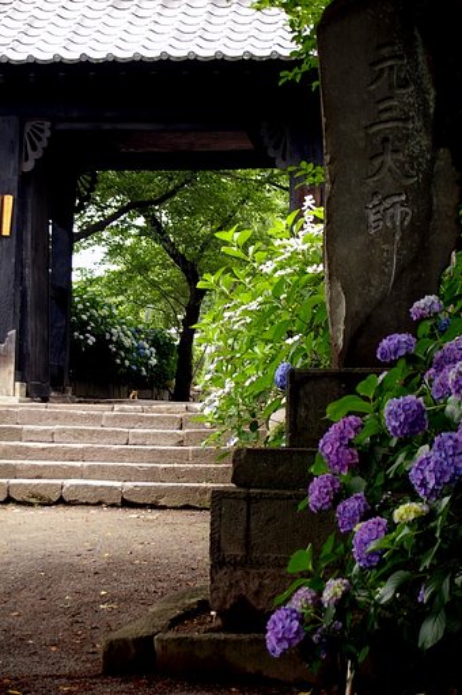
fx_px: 1448
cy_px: 348
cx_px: 231
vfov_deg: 27.0
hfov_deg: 18.1
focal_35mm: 75
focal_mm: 50
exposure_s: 1/25
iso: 200
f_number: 8
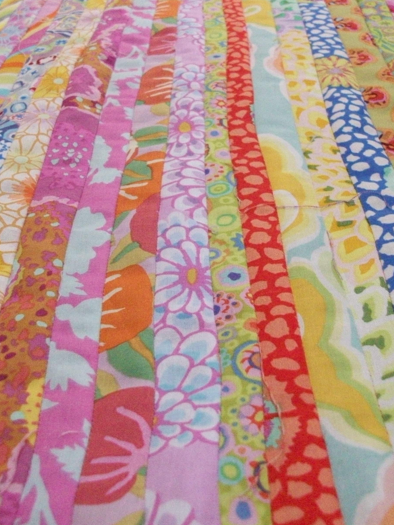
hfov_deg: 31.5
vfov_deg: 41.1
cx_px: 210
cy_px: 223
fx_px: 698
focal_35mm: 46
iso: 400
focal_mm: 5.7
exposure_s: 1/57.4
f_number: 2.8
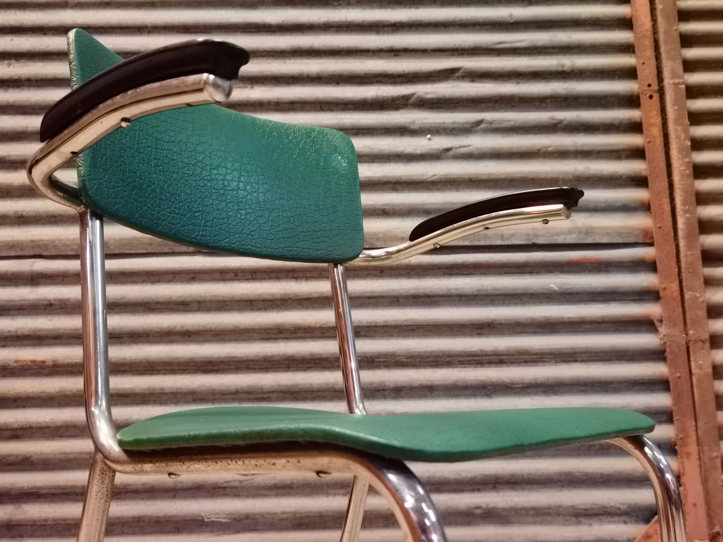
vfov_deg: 44.2
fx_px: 668
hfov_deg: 56.8
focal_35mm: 32
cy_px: 271
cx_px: 362
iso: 1000
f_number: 1.9
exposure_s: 1/20
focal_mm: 6.71
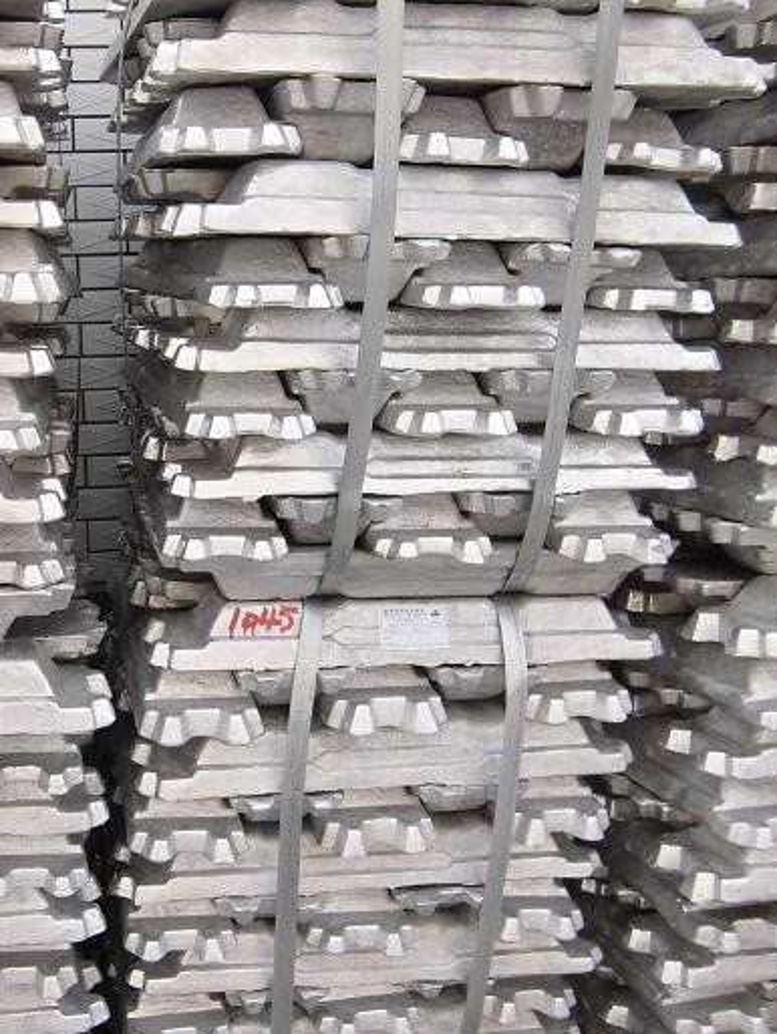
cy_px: 520
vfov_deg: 52.6
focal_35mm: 35
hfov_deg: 39.1
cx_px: 149
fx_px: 1047
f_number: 2.8
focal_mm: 4.7
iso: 100
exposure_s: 1/640
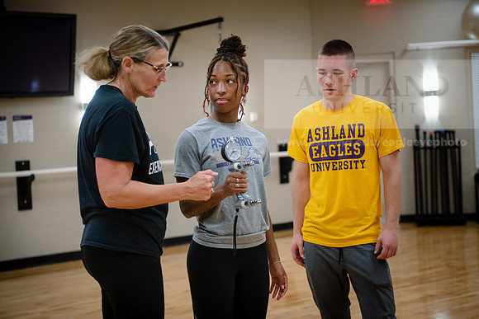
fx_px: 878
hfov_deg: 30.5
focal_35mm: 66
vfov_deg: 20.6
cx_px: 240
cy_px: 160
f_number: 3.2
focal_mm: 66
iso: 1250
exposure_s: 1/160
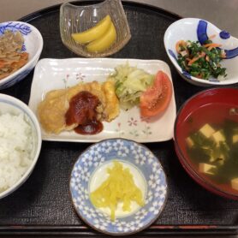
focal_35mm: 37
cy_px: 119
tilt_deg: -61.2
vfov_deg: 44.9
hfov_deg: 44.9
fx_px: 288
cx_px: 106
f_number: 2.4
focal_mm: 3.3
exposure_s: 1/60
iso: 160
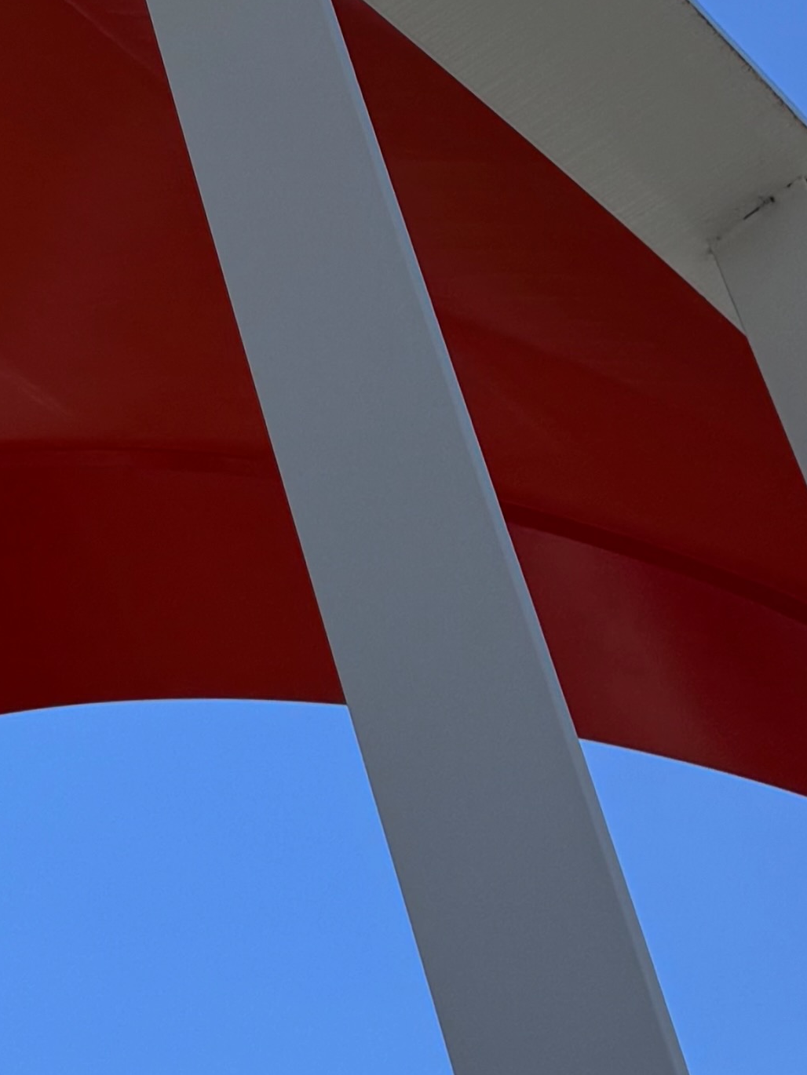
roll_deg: -4.0
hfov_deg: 14.2
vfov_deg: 20.4
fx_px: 2952
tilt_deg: +34.4
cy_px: 210
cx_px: -535
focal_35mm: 95
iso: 80
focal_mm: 6.76
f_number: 1.78
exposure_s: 1/7937
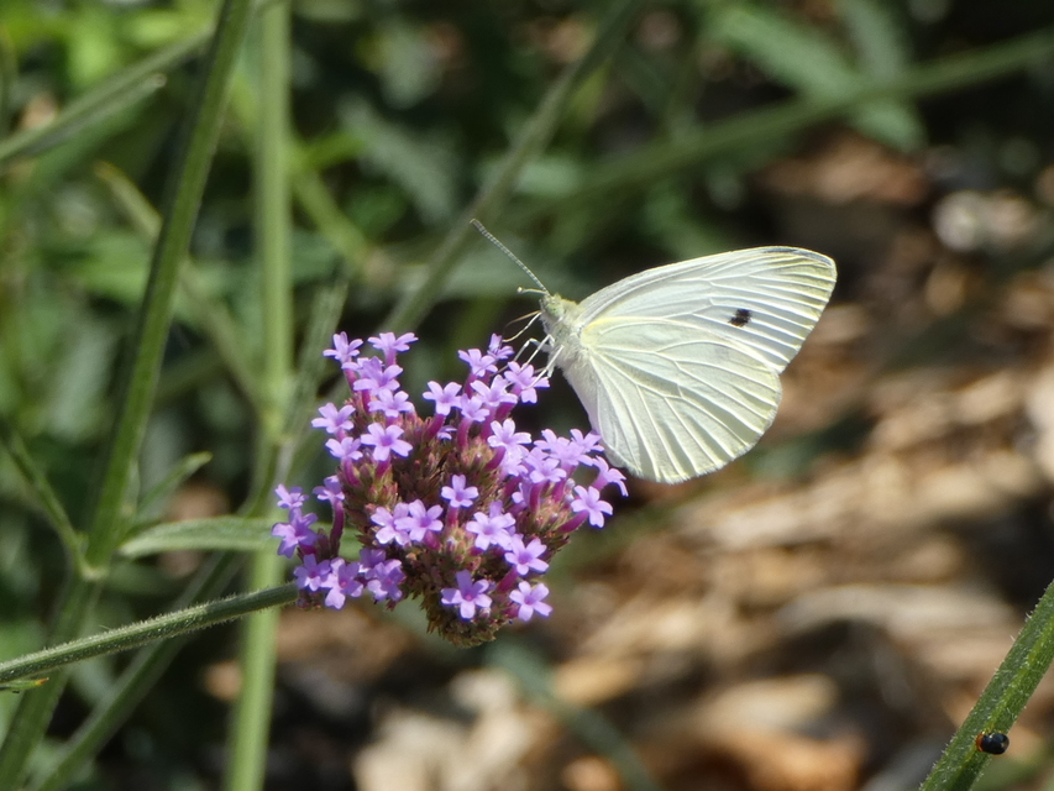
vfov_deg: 7.4
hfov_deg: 9.9
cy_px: 396
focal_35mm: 200
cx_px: 527
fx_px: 6091
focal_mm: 35.8
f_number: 5.5
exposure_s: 1/125
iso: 80
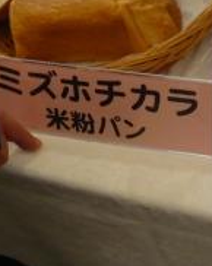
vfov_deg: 21.1
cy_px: 26
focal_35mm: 89
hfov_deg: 16.7
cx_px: 227
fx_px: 700
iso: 200
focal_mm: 6.1
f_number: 2.8
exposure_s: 1/20
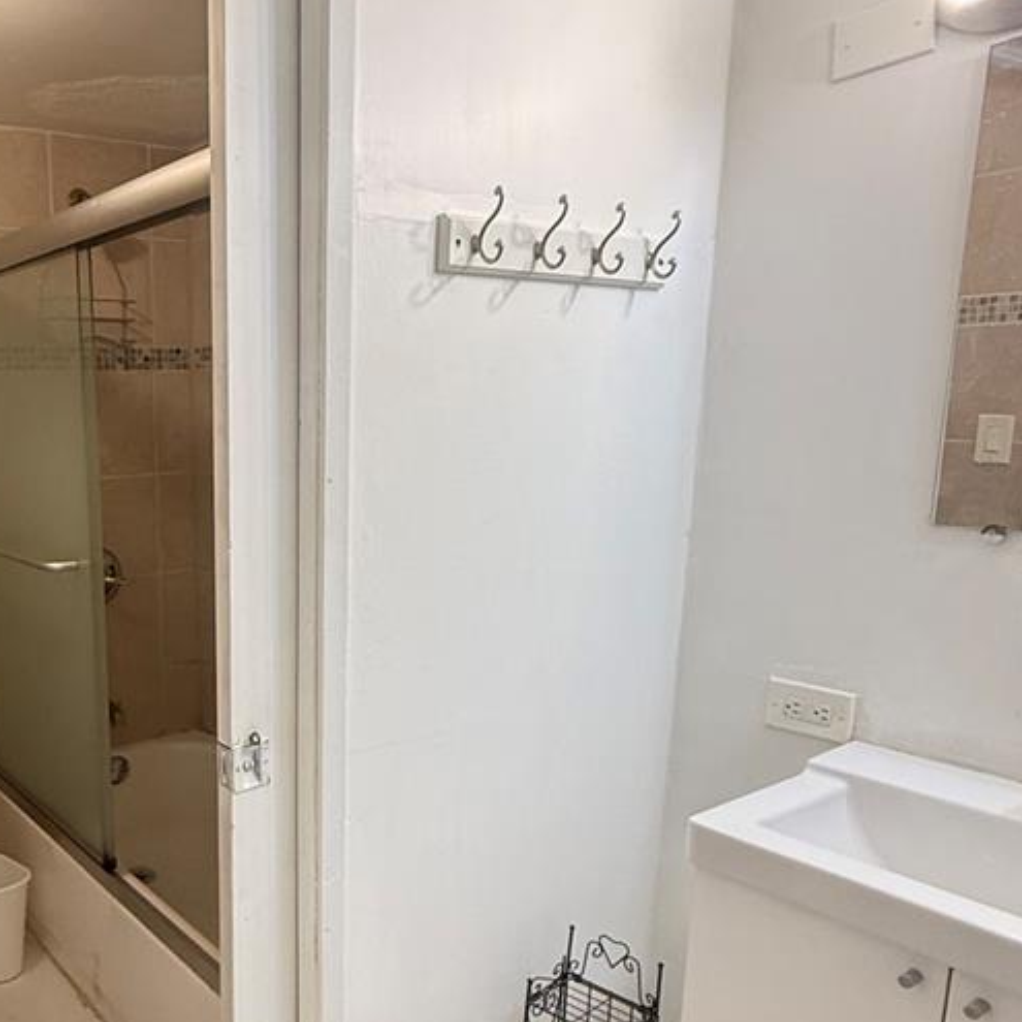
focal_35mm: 30
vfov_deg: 53.6
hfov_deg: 50.1
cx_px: 173
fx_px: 1002
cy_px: 624
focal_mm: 2.22
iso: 200
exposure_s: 1/120
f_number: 2.2
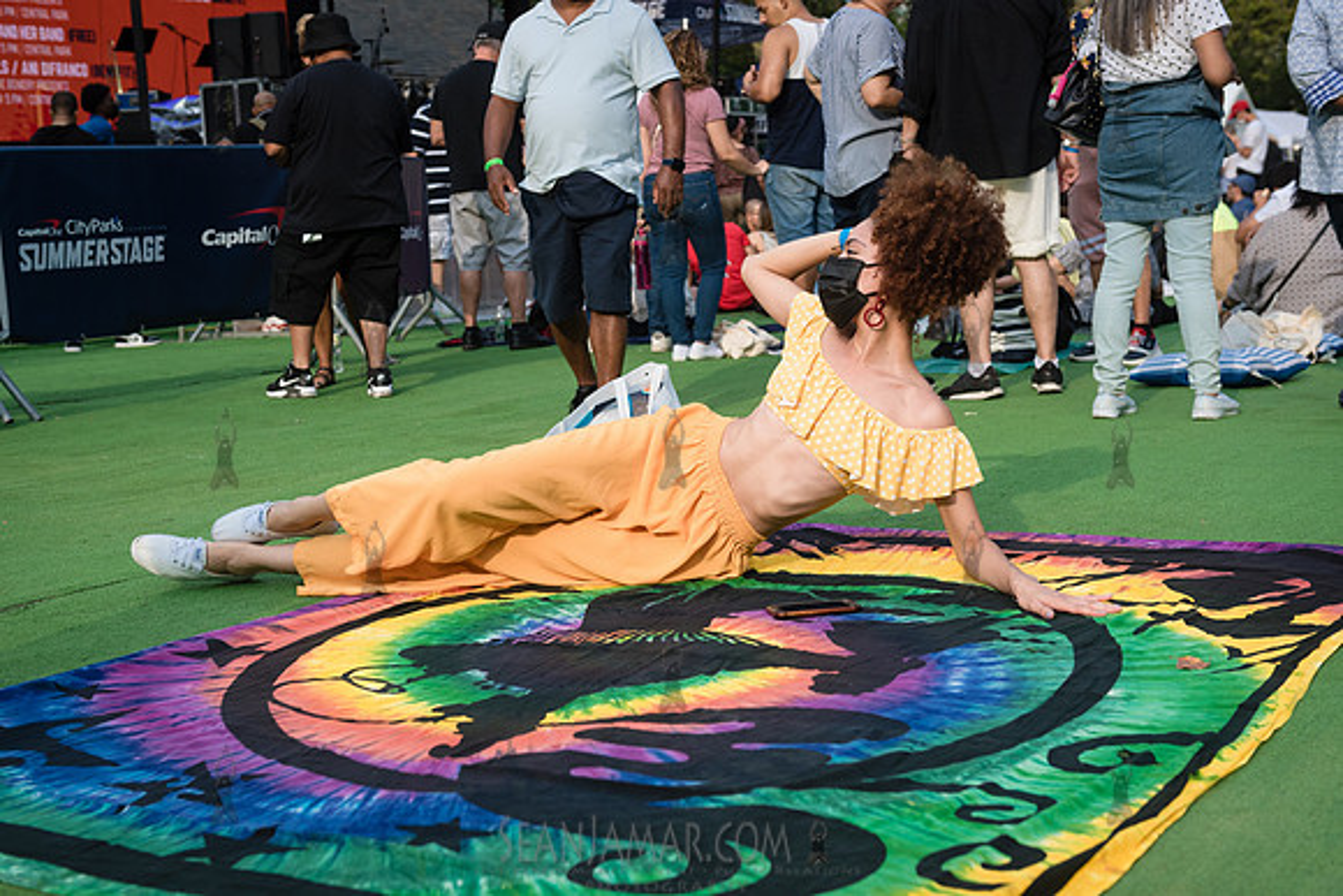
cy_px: 448
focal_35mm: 51
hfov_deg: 39.2
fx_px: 1887
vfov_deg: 26.7
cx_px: 672
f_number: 4.5
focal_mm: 44
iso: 500
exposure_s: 1/1600
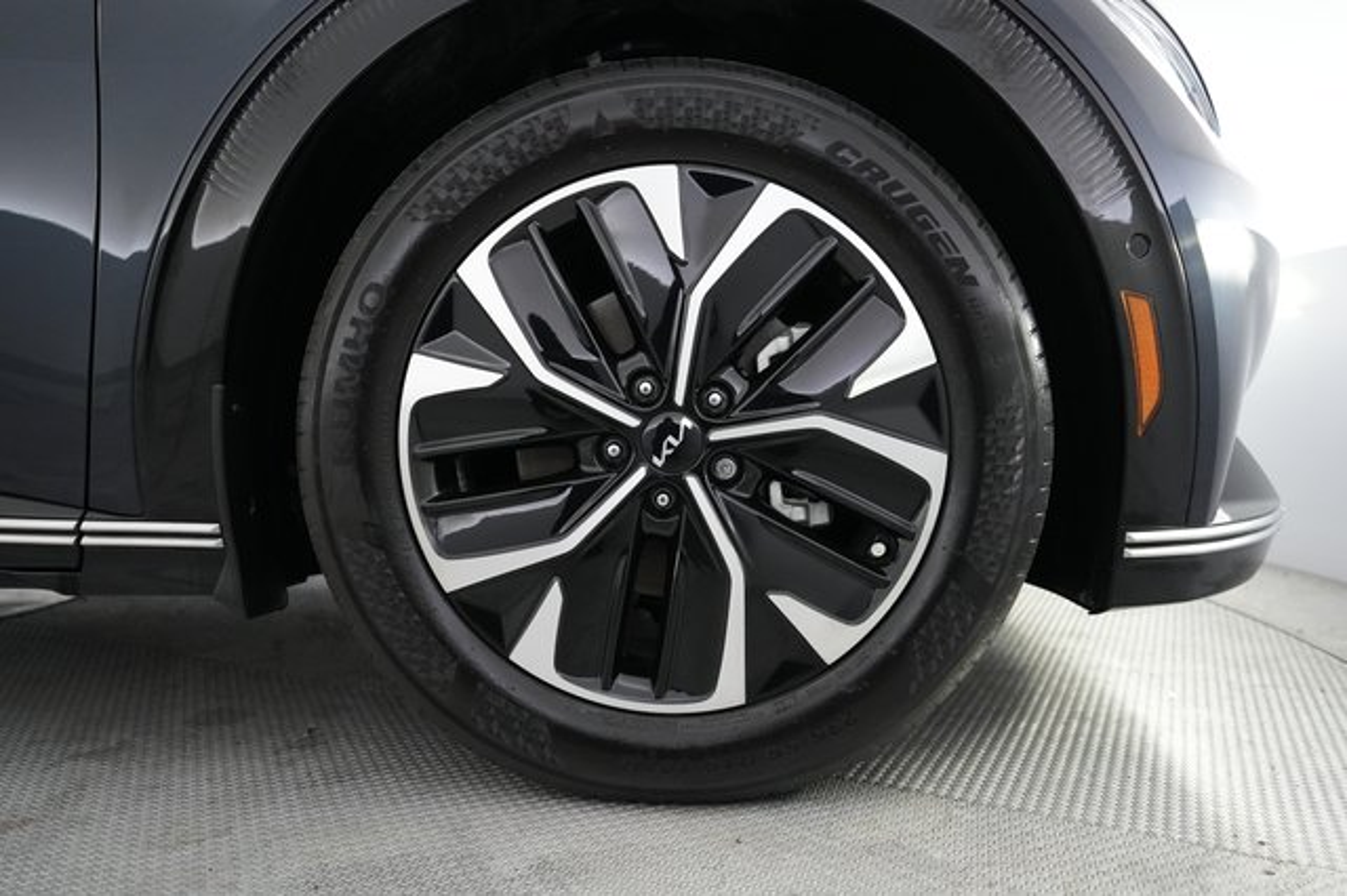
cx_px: 674
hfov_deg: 71.5
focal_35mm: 25
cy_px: 448
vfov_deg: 51.2
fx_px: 935
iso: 4000
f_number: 2.8
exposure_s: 1/160
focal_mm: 25
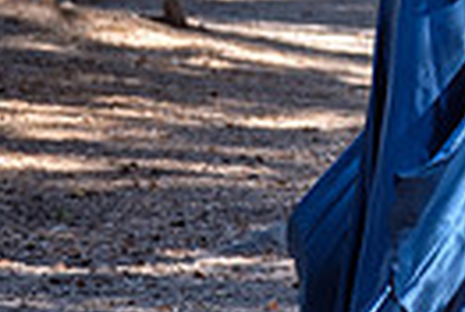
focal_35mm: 928
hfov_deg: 2.2
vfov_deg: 1.5
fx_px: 12014
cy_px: -218
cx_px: 717
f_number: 2.8
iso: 200
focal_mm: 140
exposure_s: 1/150
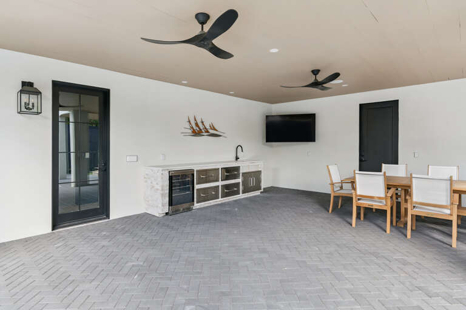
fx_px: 259
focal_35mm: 20
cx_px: 233
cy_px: 155
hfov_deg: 84.0
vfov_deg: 61.9
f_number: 8
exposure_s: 1/30
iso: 250
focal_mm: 20
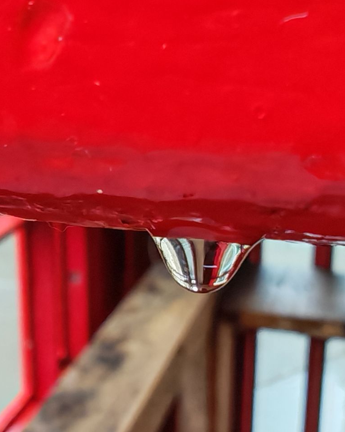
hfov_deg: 25.7
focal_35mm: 59
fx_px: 753
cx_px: 209
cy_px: 215
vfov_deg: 32.0
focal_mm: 1.82
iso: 200
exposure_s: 1/33
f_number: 2
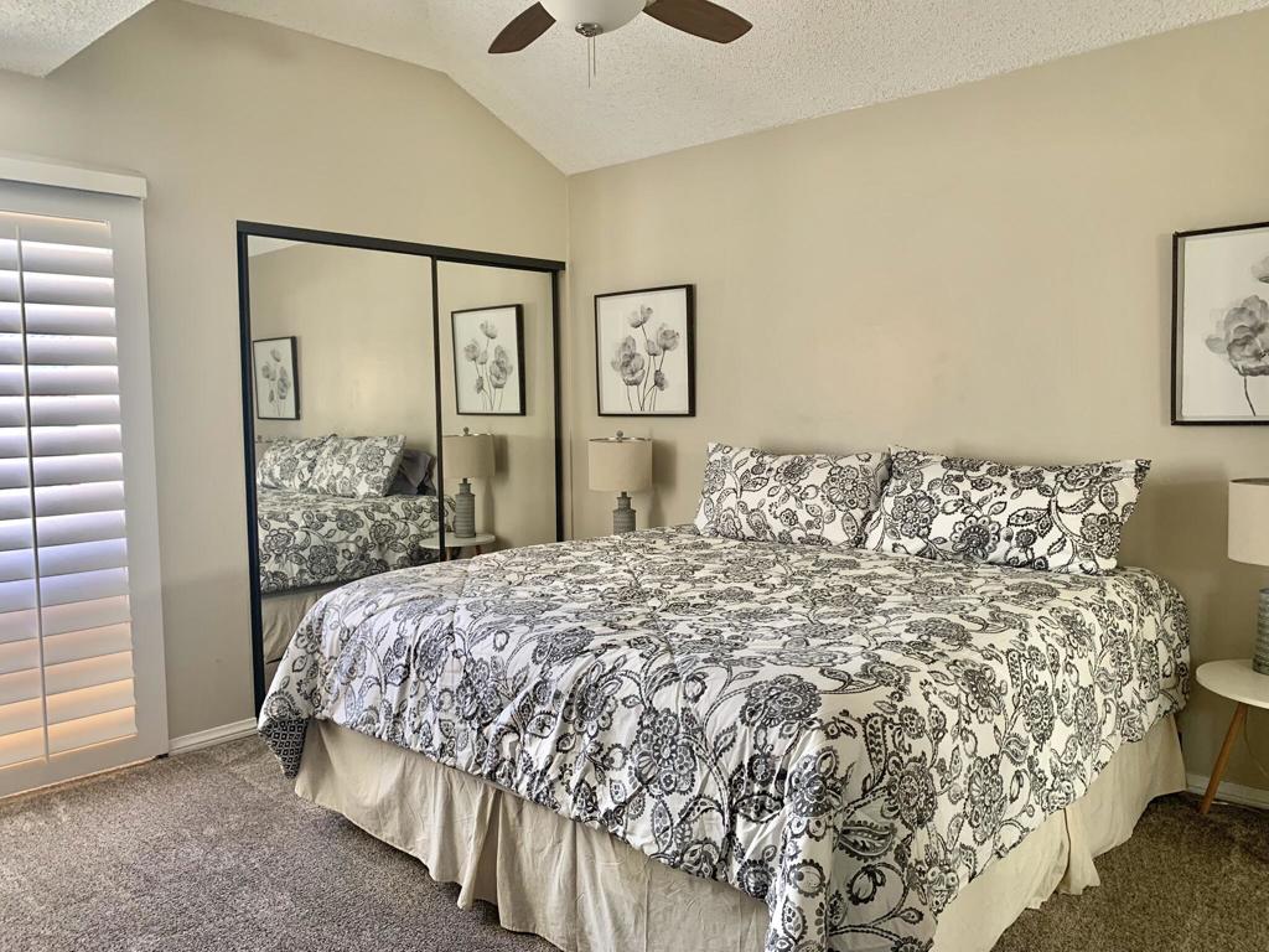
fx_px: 953
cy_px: 476
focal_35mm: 26
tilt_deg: -5.3
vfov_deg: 53.1
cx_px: 634
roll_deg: +0.6
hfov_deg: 67.3
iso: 100
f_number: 1.8
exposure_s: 1/60
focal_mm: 4.25
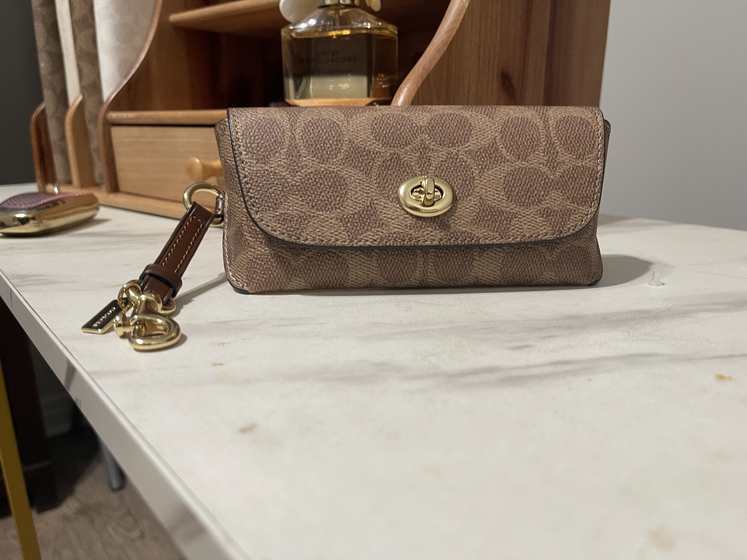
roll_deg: +1.0
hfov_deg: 69.4
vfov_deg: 54.9
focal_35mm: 25
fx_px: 539
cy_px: 280
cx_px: 374
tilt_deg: -14.9
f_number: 1.6
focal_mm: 5.1
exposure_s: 1/60
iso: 200
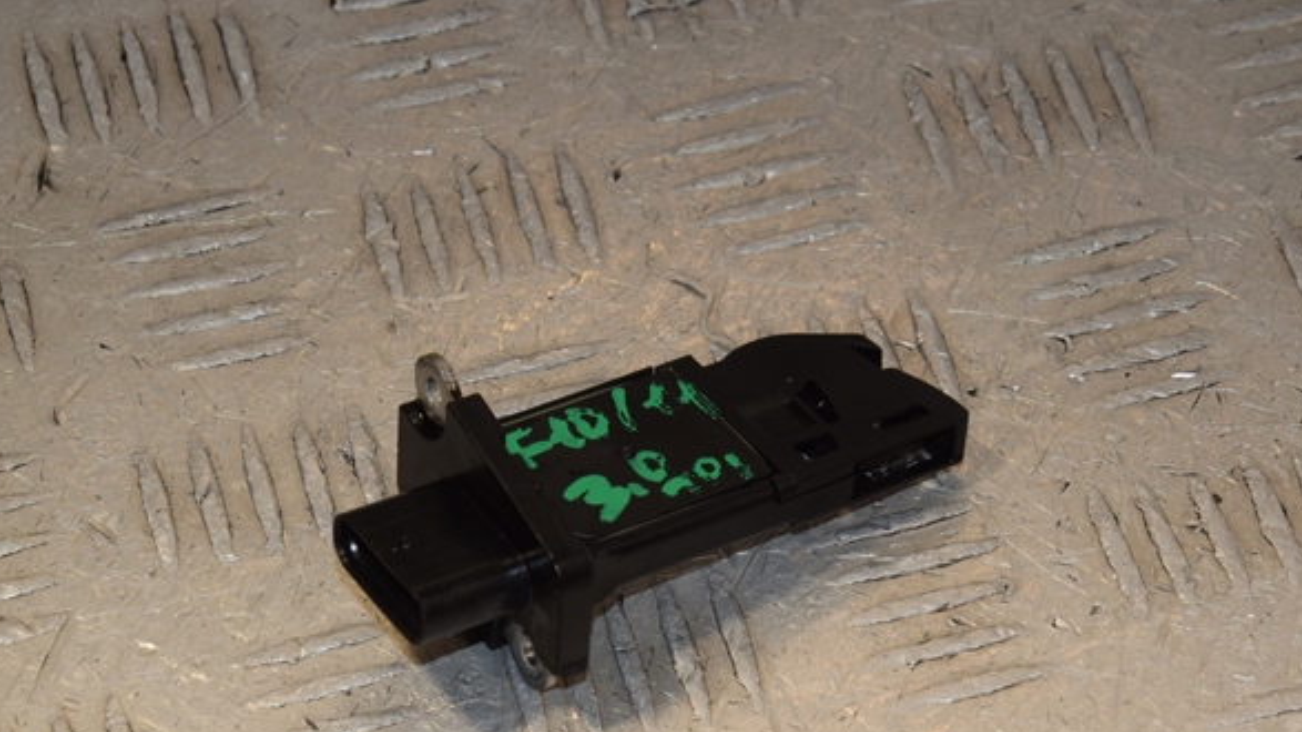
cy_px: 417
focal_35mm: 146
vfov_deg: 8.3
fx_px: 5025
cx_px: 603
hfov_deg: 14.8
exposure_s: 1/200
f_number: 10
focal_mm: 85
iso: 800
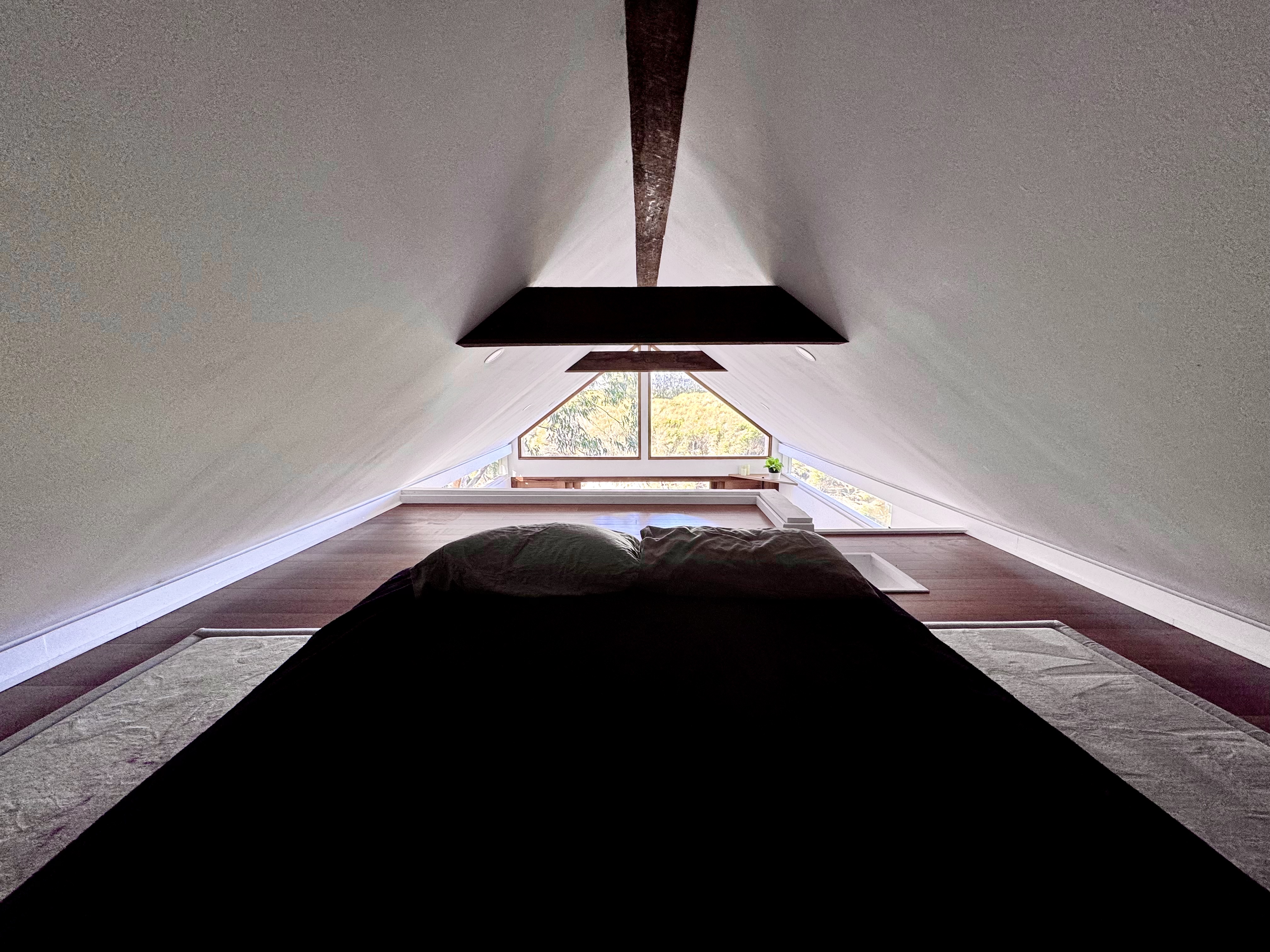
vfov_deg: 85.7
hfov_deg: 102.1
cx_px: 635
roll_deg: +1.0
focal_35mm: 14
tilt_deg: -8.9
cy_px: 476
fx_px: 514
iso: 160
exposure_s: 1/99
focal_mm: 2.22
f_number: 2.2
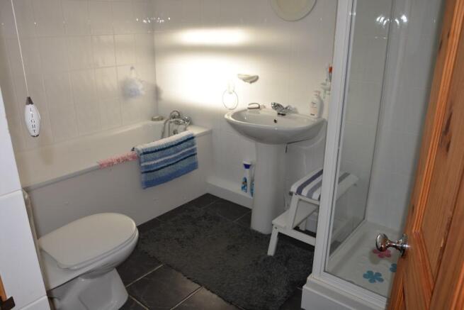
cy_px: 155
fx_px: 348
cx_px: 232
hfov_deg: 67.4
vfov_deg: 48.0
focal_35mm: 27
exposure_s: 1/200
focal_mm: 18
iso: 100
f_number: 5
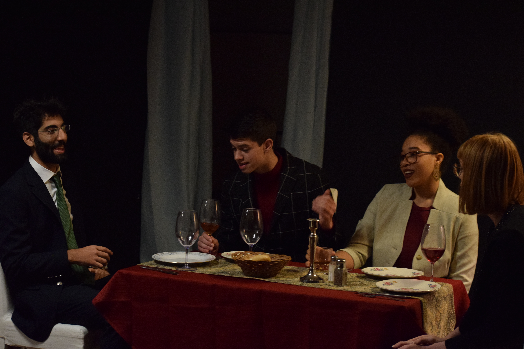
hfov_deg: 24.6
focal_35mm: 82
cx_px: 262
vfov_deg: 16.6
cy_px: 174
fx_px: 1201
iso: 1600
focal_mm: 55
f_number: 4.5
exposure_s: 1/60
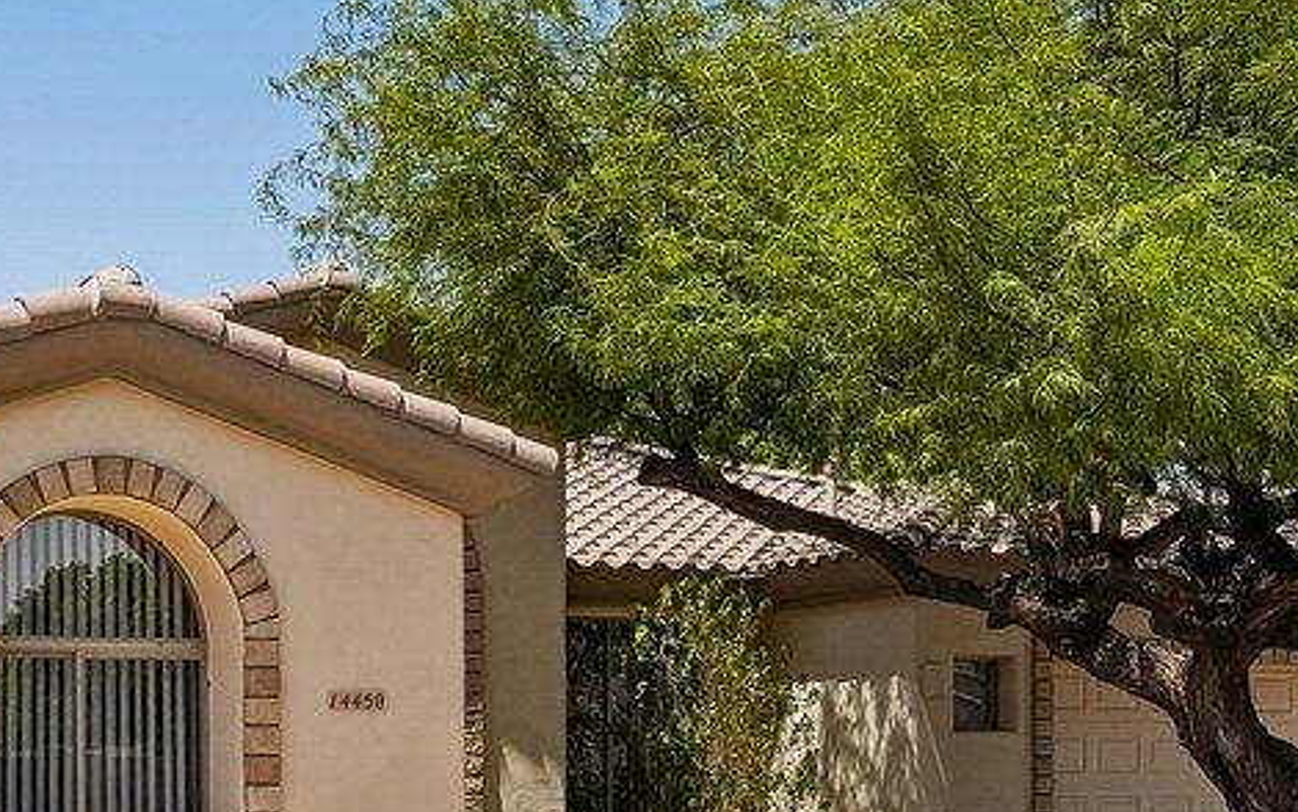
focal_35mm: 73
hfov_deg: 27.7
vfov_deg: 17.4
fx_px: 2591
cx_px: 315
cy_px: 789
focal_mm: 16.5
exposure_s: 1/1250
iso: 400
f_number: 8
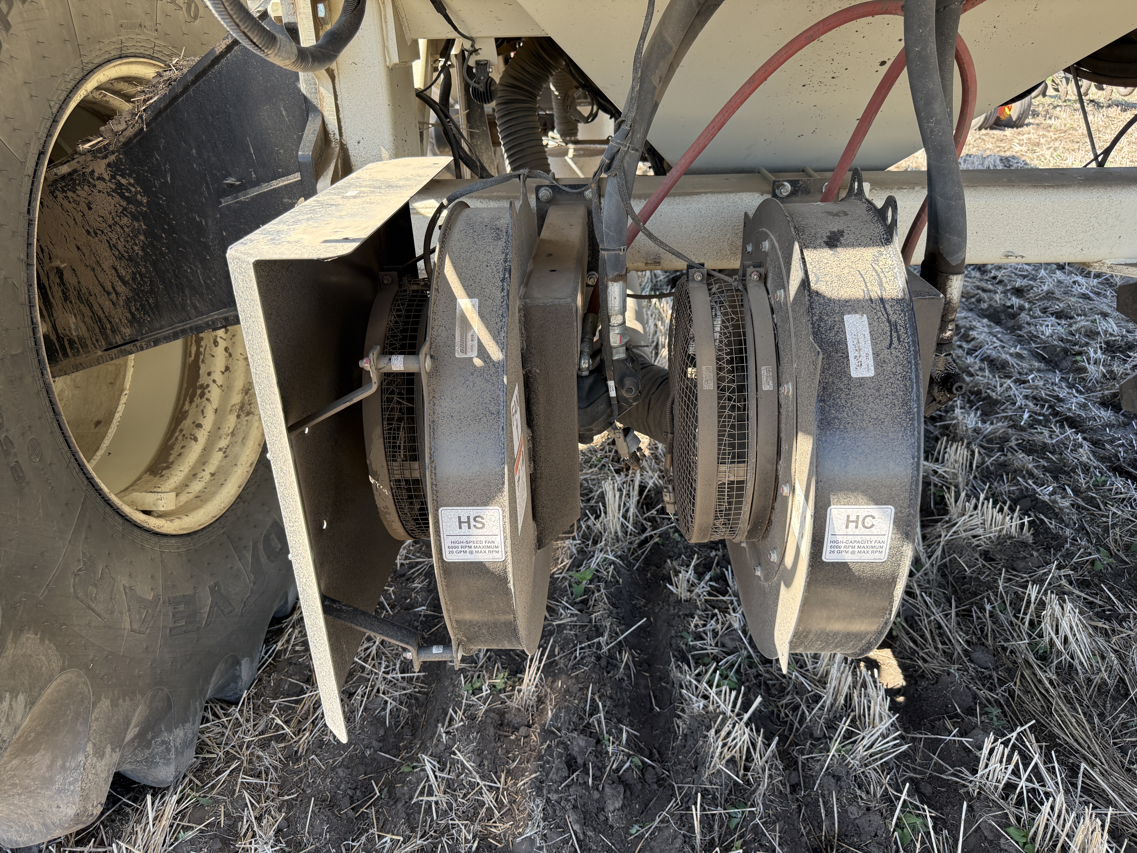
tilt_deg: -26.4
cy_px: 426
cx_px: 568
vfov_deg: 56.8
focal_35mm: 24
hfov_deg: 71.6
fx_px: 788
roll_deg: +1.0
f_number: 1.78
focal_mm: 6.76
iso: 100
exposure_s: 1/470
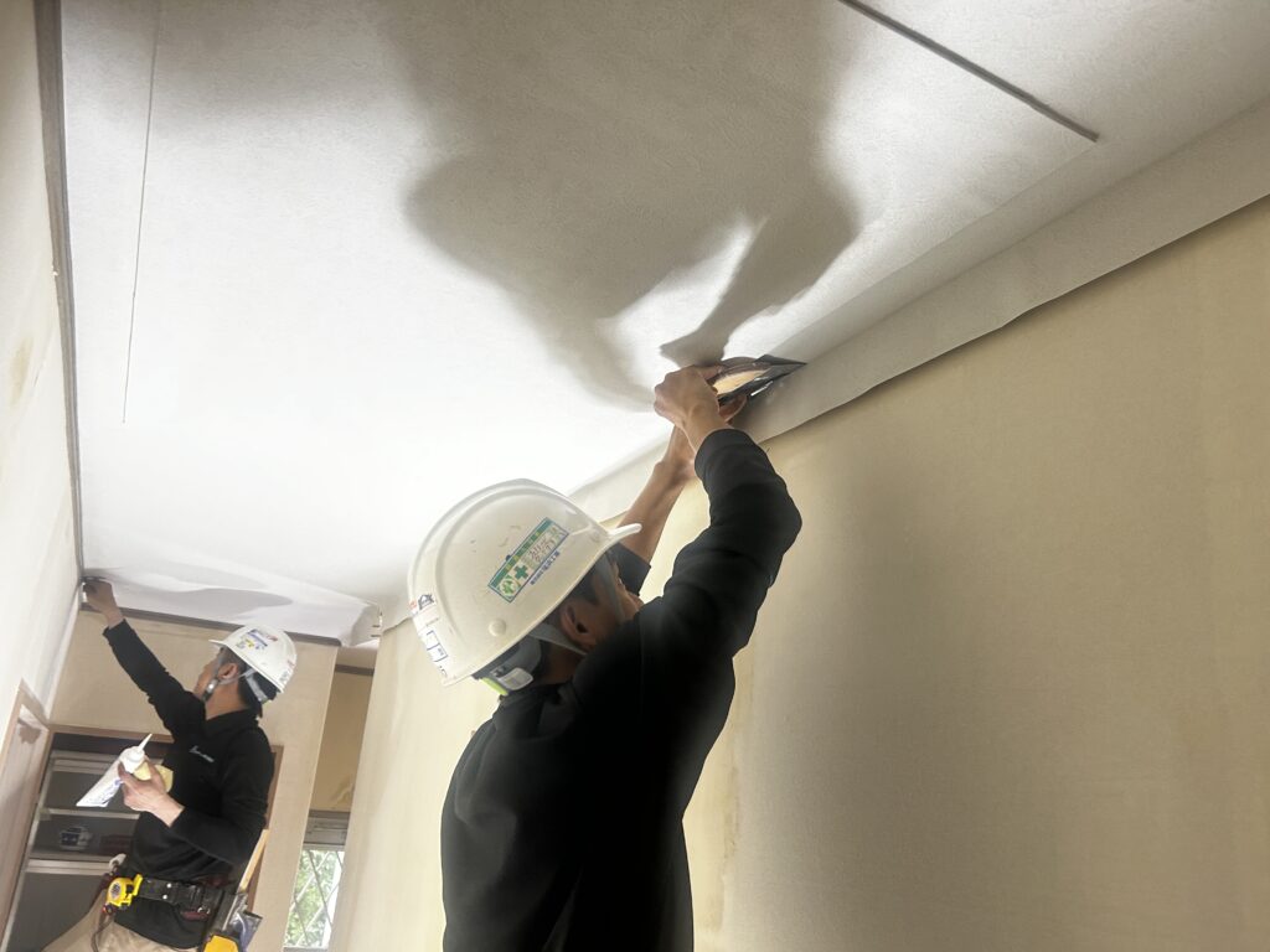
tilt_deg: +19.2
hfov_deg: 67.3
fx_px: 954
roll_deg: -4.6
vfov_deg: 53.1
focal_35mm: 26
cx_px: 635
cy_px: 476
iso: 100
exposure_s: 1/60
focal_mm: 5.7
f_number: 1.5
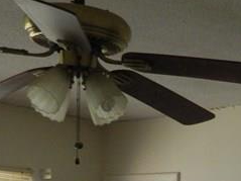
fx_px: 745
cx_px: 316
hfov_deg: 17.2
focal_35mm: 107
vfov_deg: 12.5
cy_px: 334
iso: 180
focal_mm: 4.5
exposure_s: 1/30
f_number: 3.1
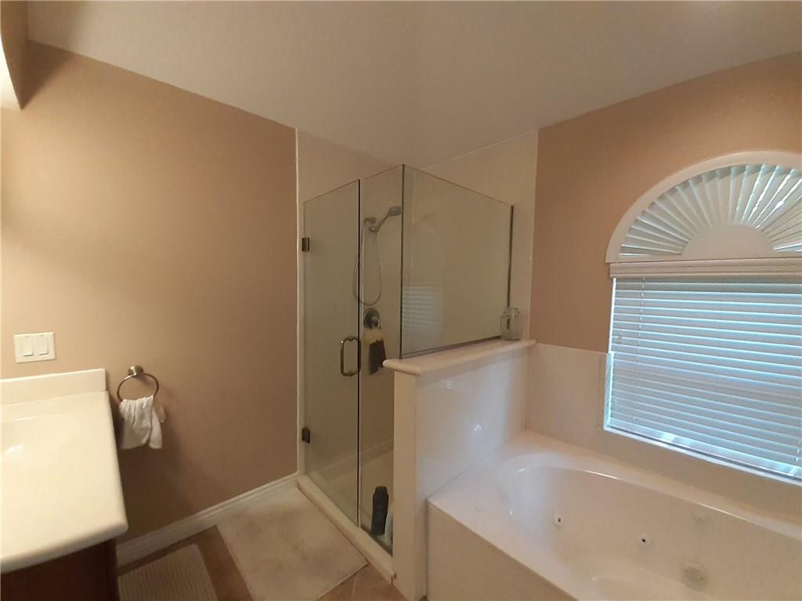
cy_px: 300
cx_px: 401
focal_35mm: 13
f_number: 2.2
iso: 160
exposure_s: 1/40
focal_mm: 1.13
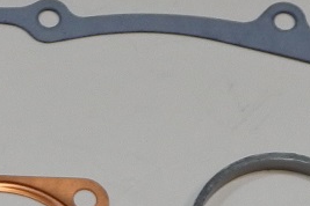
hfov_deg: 8.6
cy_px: 590
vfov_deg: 5.5
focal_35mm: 234
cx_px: -137
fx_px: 2015
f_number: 4
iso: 400
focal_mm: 13.4
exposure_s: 1/125
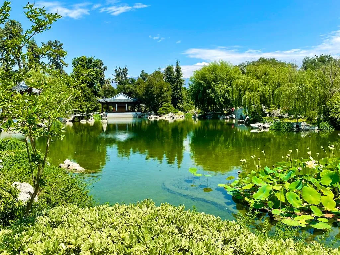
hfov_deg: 67.3
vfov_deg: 53.1
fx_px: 255
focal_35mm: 26
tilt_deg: -3.4
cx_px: 170
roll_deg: +0.7
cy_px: 128
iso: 32
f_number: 1.6
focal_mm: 4.2
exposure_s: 1/2564
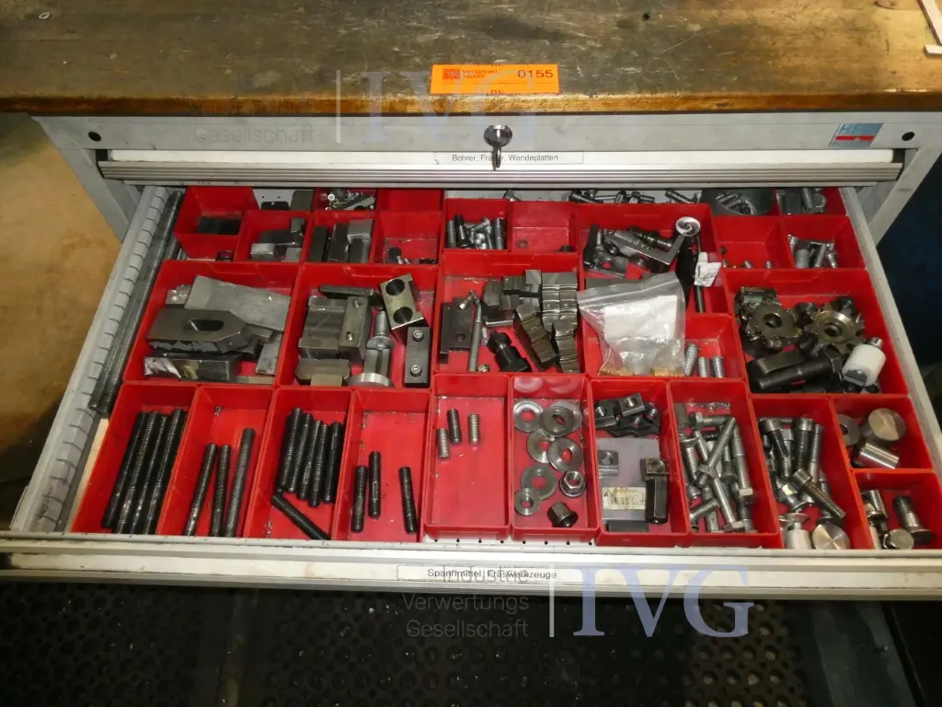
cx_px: 471
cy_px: 354
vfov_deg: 56.8
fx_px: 653
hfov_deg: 71.6
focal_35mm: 24
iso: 800
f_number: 3.3
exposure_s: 1/60
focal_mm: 4.3
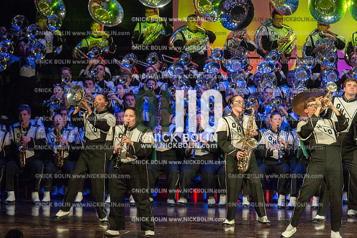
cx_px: 178
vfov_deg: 5.7
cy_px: 119
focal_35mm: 240
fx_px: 2379
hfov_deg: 8.6
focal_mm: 240
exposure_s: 1/400
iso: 8000
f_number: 5.6
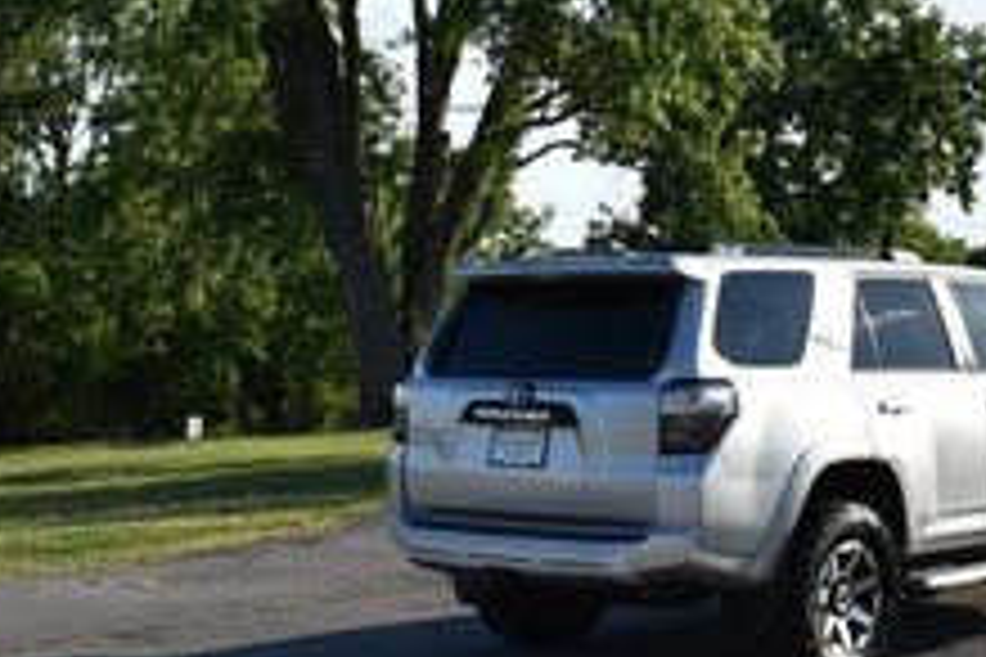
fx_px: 2164
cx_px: 720
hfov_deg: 25.4
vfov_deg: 17.2
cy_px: 227
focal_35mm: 79
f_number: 8
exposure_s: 1/250
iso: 100
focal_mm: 18
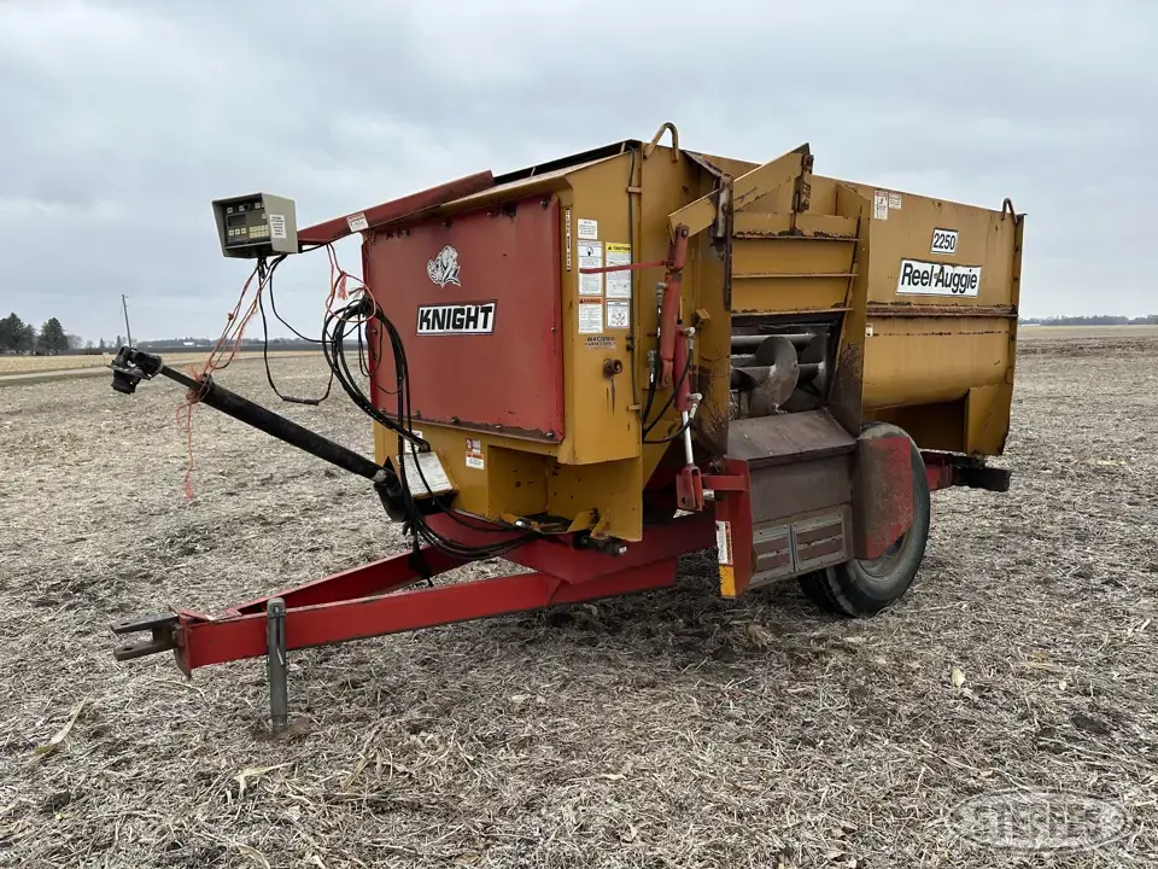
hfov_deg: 71.6
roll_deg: +1.5
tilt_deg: -7.5
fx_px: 803
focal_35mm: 24
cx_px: 579
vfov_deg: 56.8
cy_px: 434
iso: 80
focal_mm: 6.86
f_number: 1.78
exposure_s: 1/709
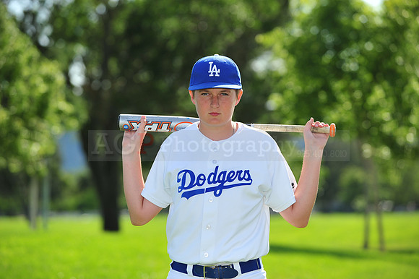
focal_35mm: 145
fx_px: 1687
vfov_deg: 9.5
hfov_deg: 14.2
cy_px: 140
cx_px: 210
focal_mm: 145
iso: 320
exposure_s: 1/2000
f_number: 4.5
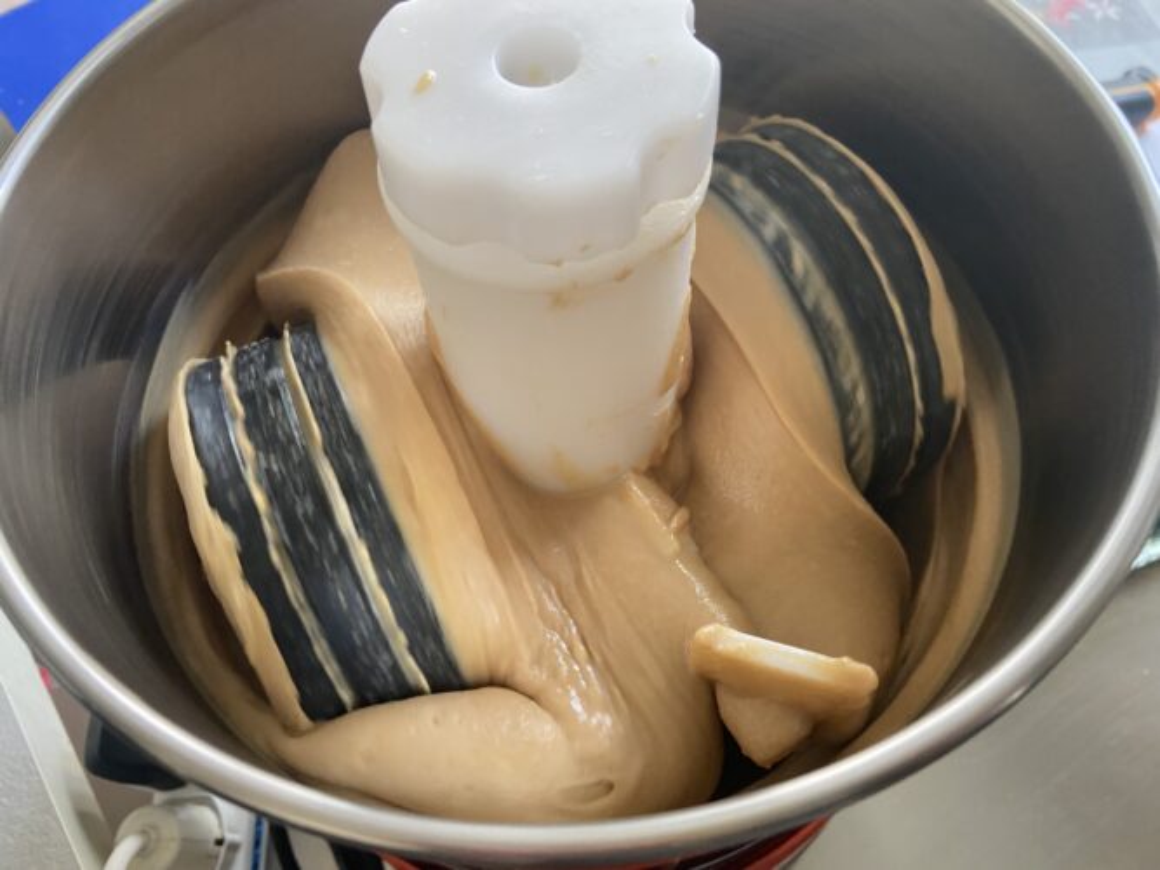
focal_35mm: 26
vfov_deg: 53.0
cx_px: 580
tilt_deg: -61.2
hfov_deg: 67.3
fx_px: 871
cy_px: 435
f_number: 1.8
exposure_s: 1/60
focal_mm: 4.25
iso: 320
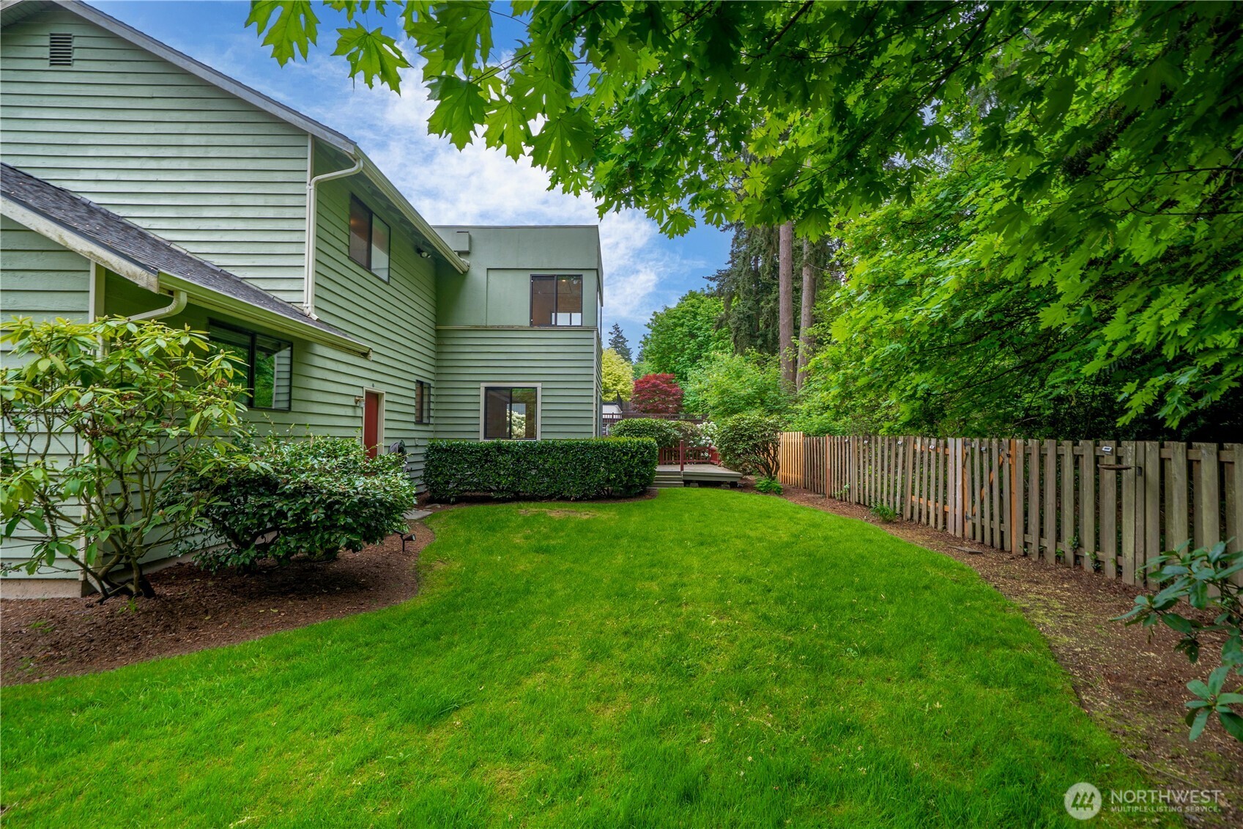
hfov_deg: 100.4
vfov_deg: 77.3
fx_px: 518
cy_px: 414
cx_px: 622
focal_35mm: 15
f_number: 7.1
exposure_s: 1/30
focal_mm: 15
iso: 125
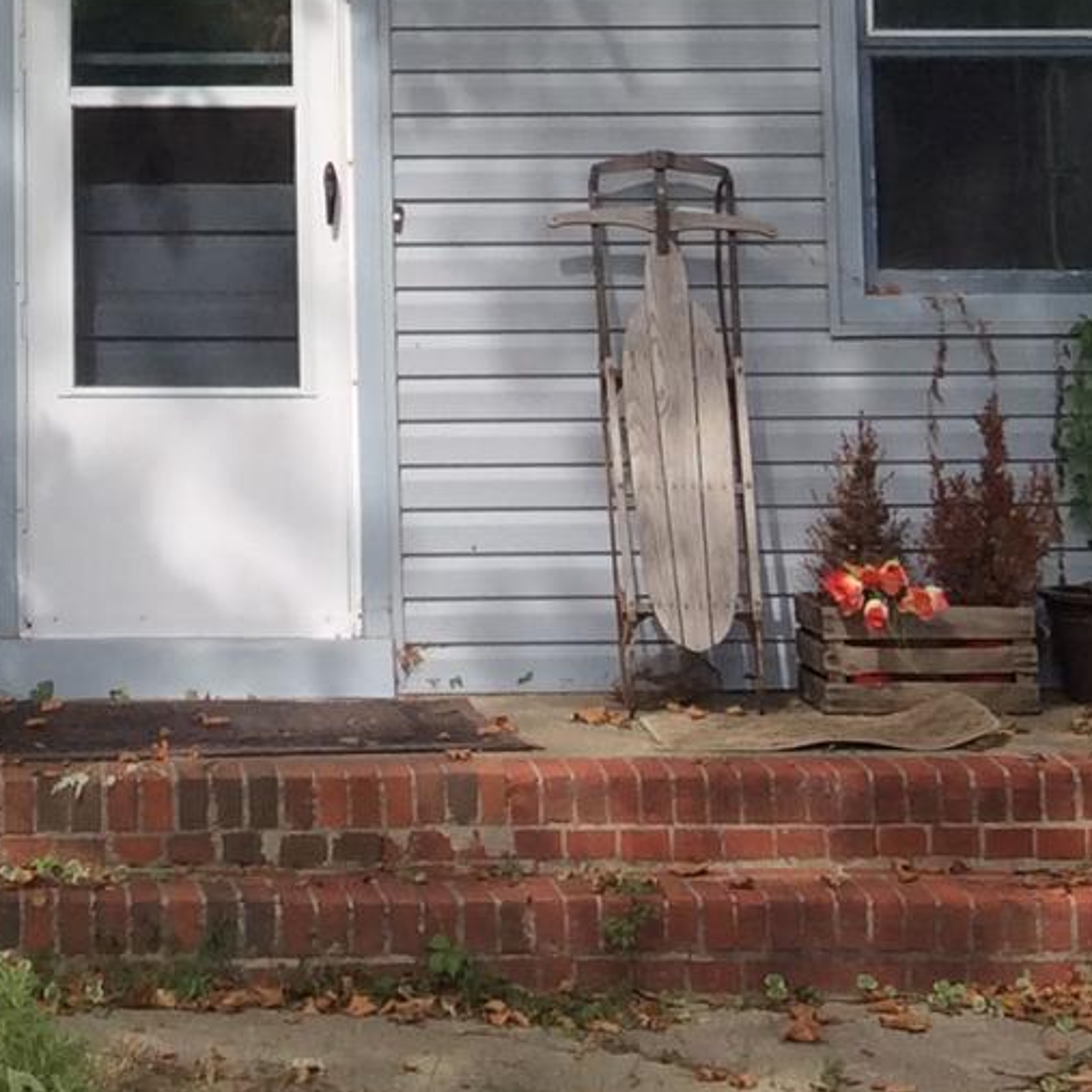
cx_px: 37
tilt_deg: +5.0
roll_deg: +2.5
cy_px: -277
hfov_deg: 15.1
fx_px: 4069
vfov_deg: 14.7
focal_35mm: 114
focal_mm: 3.3
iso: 32
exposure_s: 1/347
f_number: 2.4
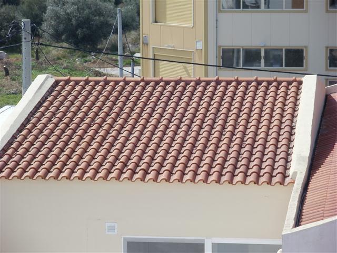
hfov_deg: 13.3
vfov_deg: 9.9
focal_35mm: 149
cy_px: 126
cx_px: 168
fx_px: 1449
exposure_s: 1/500
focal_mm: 26
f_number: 5.4
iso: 100
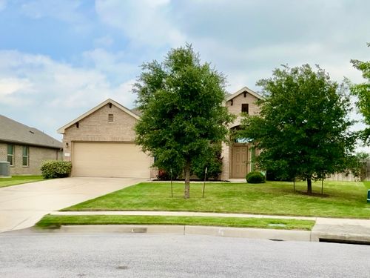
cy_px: 139
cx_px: 185
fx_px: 289
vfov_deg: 51.4
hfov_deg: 65.3
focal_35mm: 27
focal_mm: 3
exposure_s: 1/1490
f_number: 1.8
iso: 25
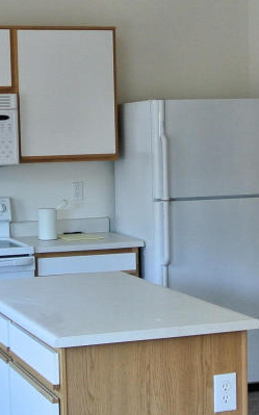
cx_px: 94
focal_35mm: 88
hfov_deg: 14.8
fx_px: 995
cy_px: 237
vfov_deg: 23.5
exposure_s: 1/30
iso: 400
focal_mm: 11.4
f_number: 3.5
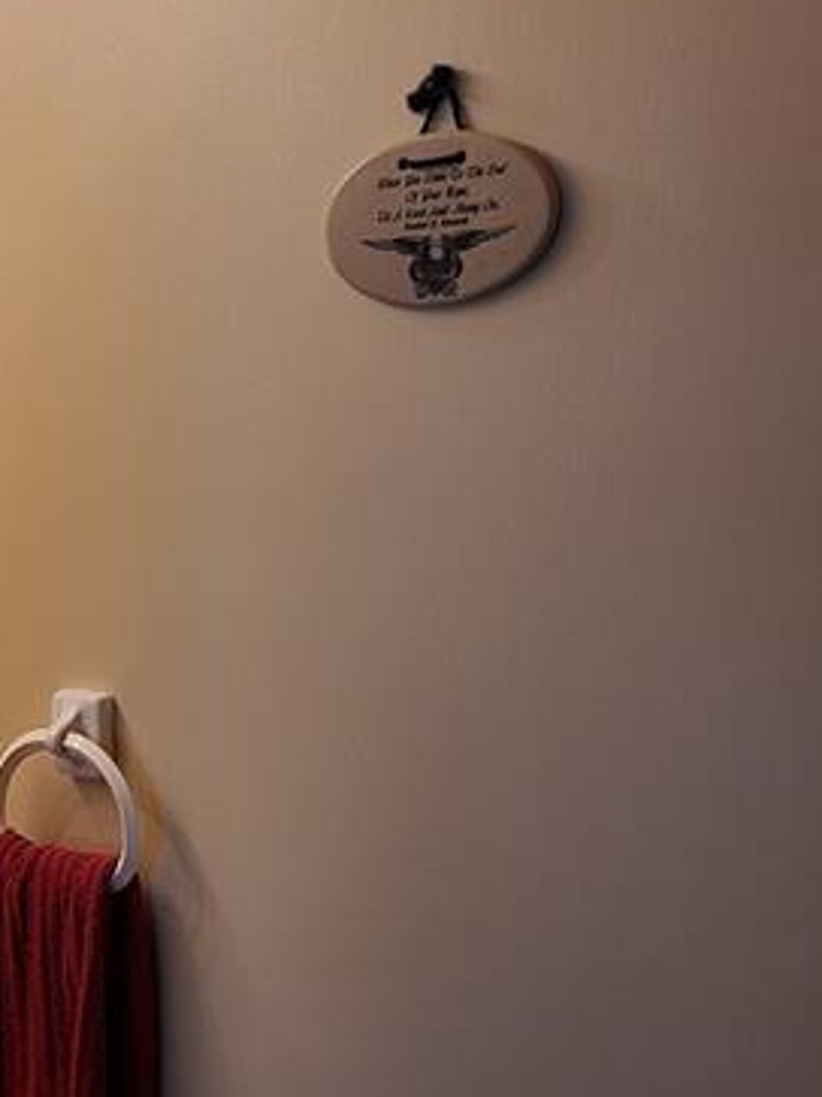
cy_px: 689
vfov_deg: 34.8
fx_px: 1742
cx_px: -18
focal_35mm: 55
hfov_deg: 25.1
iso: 80
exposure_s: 1/59
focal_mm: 5.4
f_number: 1.8
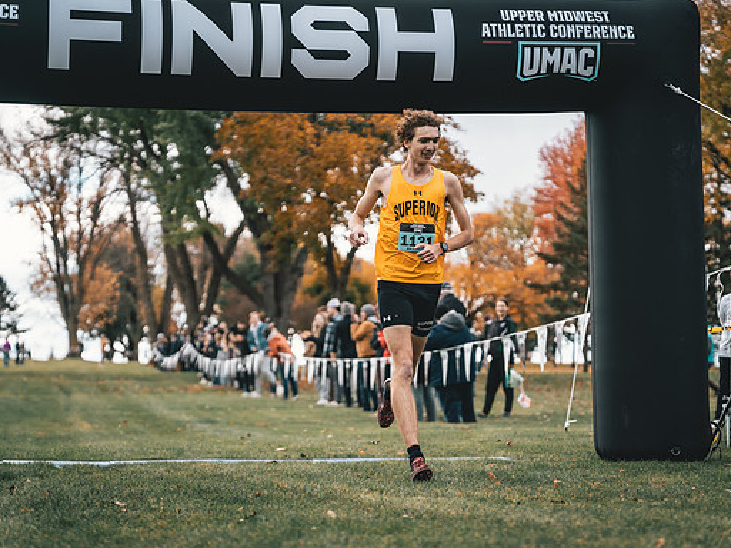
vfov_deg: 18.9
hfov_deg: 25.0
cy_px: 273
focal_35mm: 78
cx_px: 384
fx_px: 1647
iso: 200
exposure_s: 1/3200
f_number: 2
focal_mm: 70
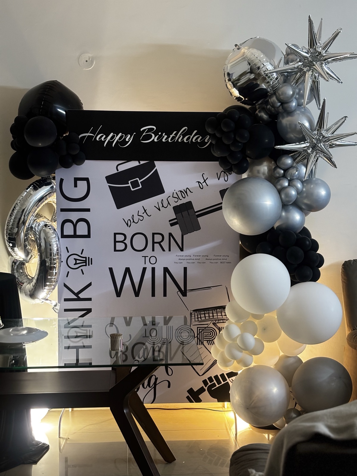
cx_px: 178
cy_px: 238
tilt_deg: -5.9
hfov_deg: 28.0
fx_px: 715
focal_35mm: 52
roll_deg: -1.6
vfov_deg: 36.8
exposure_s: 1/33
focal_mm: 5.96
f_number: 1.6
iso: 250
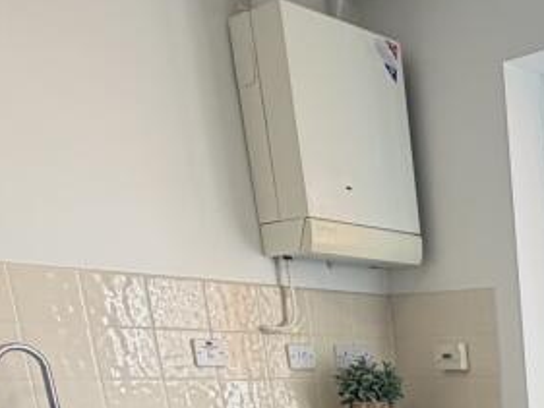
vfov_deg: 24.0
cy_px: 568
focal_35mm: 51
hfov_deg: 26.7
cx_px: 817
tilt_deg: -13.2
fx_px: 802
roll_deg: +0.0
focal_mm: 2.22
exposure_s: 1/121
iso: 100
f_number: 2.2
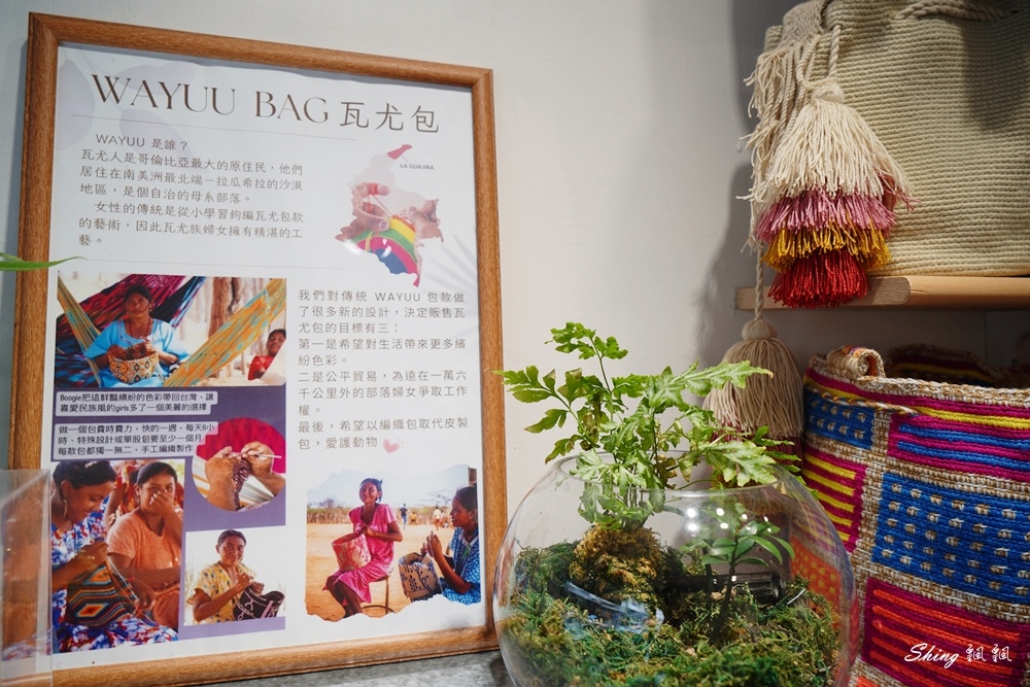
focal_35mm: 26
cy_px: 344
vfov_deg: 49.6
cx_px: 515
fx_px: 744
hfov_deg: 69.4
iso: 50
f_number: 5
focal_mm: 26
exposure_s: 1/10
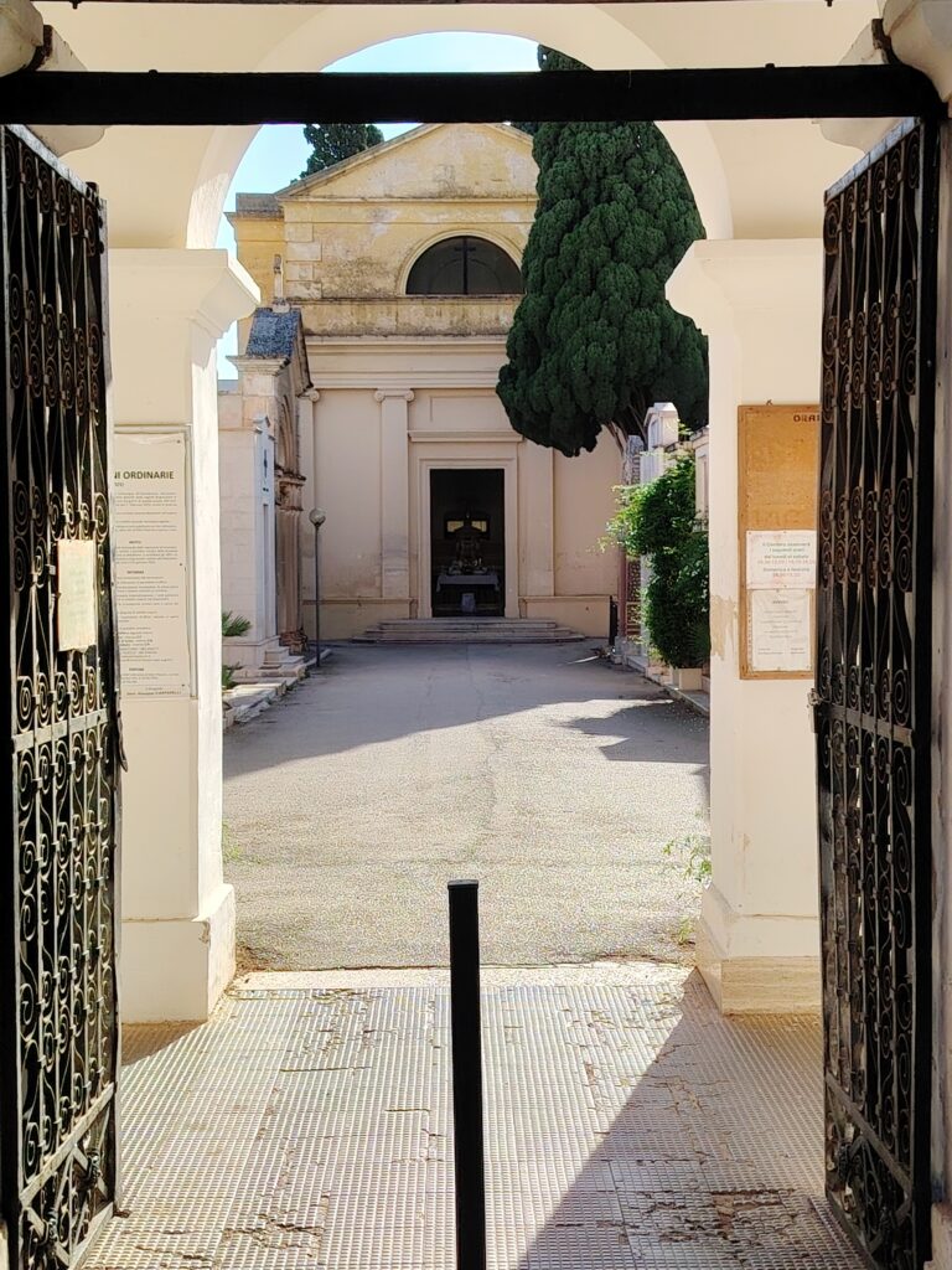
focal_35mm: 52
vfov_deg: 36.8
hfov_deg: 28.0
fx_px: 1907
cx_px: 476
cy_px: 635
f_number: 1.75
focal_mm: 5.25
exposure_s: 1/735
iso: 100
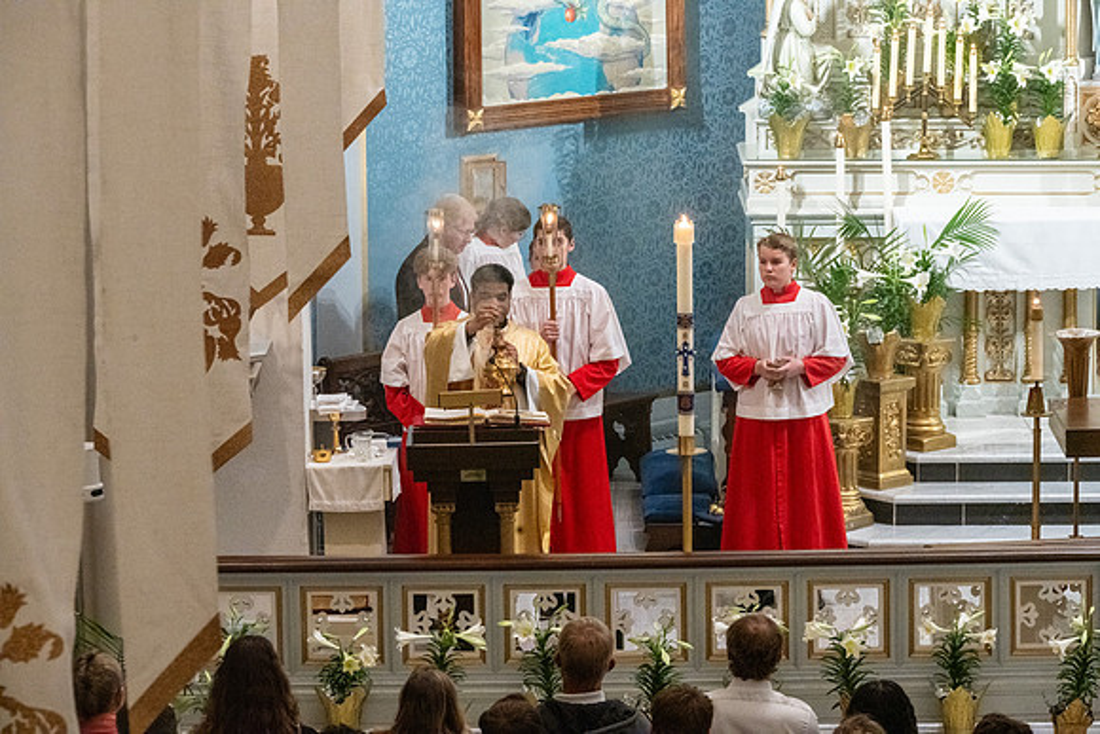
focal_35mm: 155
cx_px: 550
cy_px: 367
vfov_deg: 8.9
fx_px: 4737
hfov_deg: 13.2
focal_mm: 155
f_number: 11
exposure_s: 1/60
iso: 5000
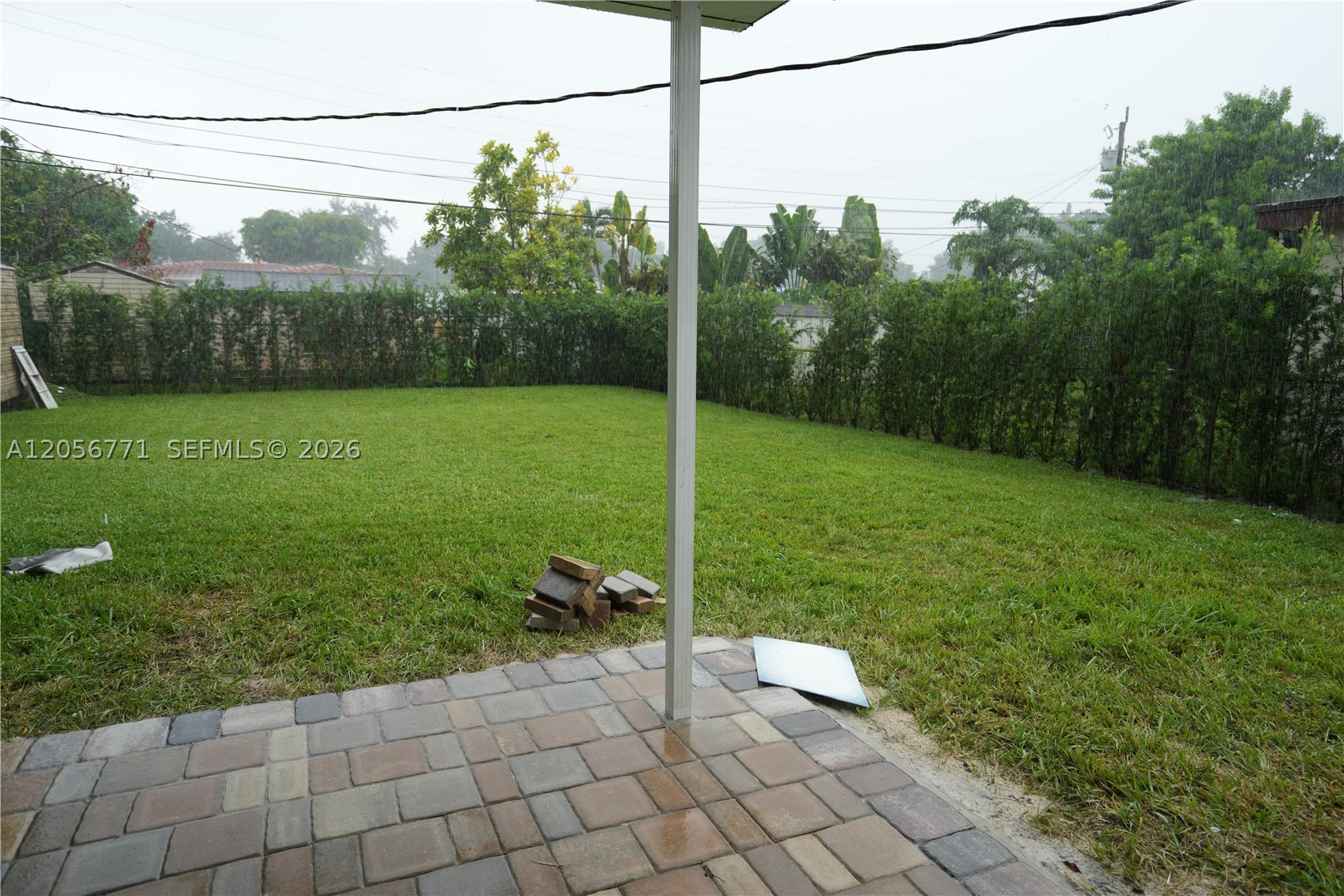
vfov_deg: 59.5
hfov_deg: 81.2
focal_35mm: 21
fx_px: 784
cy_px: 448
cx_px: 672
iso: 200
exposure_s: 1/160
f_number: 4
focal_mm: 21
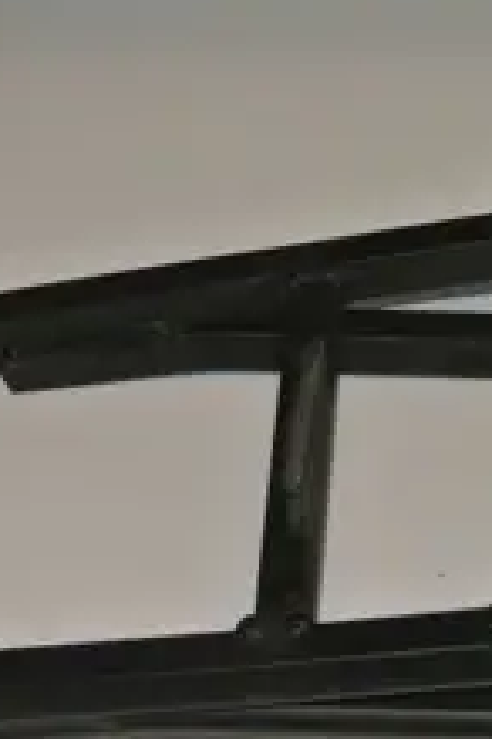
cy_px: 516
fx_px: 1865
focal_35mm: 91
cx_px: 505
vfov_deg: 22.3
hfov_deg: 14.7
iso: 200
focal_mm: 14
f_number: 4
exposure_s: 1/60
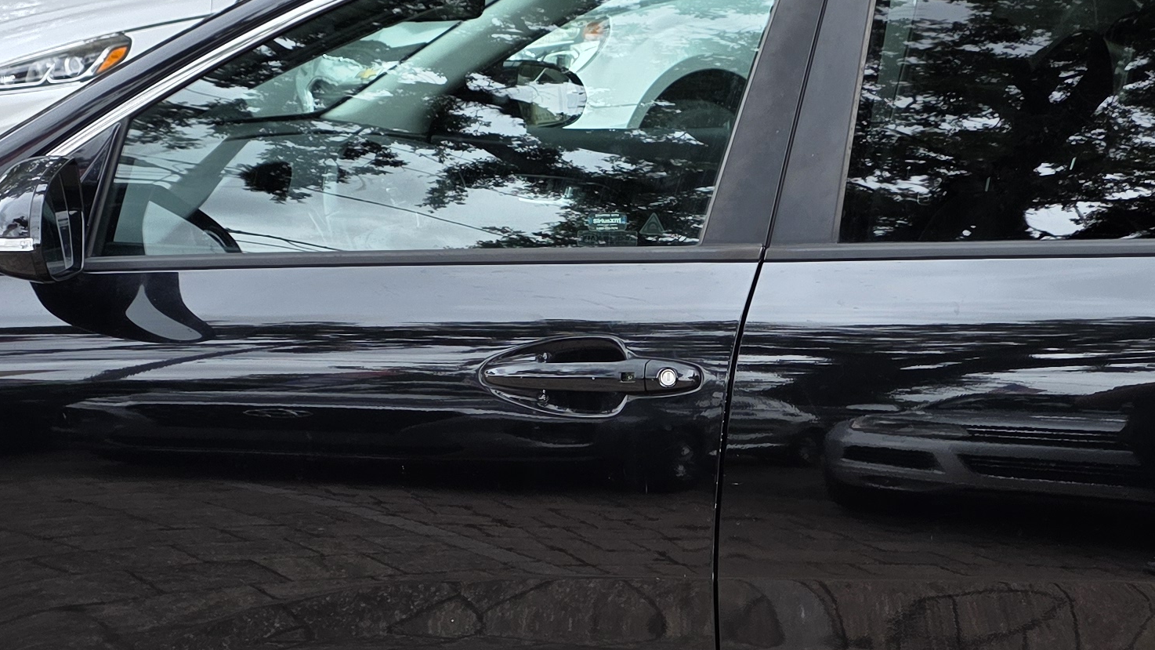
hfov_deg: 30.7
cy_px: 602
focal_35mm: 68
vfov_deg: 17.4
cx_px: 812
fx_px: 2082
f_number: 1.7
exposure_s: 1/359
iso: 50
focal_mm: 6.3
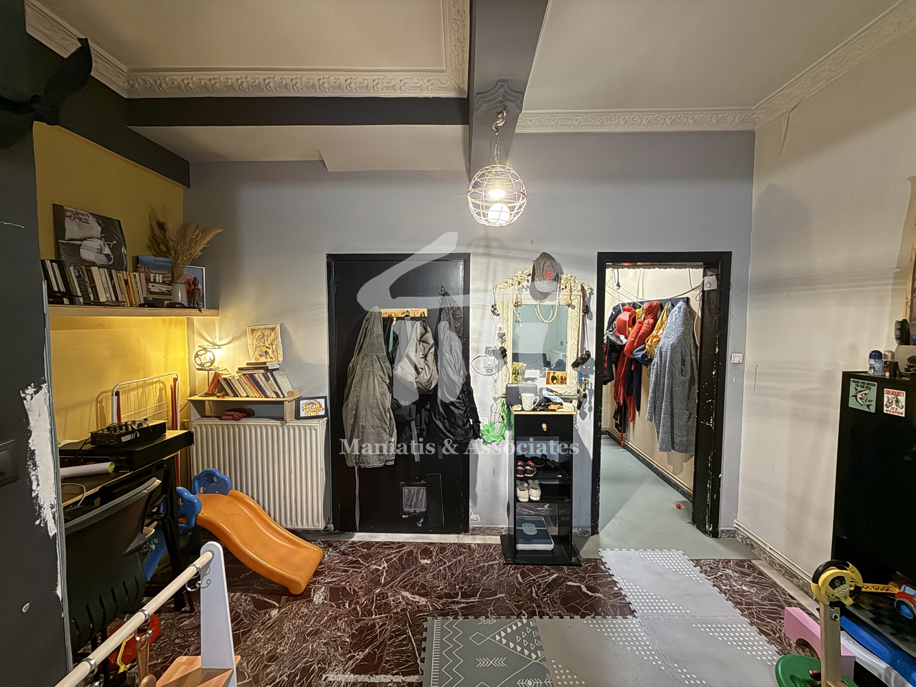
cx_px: 458
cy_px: 344
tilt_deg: -3.1
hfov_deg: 102.1
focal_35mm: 14
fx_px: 370
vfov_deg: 85.7
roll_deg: +0.4
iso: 800
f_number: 2.2
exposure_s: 1/50
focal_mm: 2.22
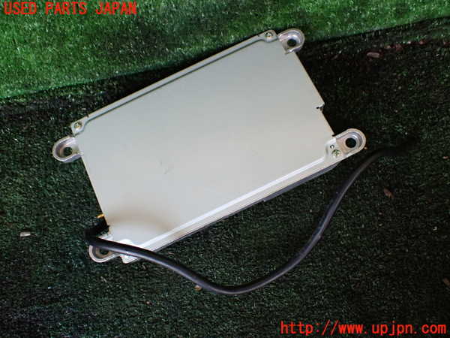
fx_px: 390
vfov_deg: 46.8
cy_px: 169
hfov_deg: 60.0
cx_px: 225
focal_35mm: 30
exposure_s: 1/125
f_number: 2.3
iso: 320
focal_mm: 5.4
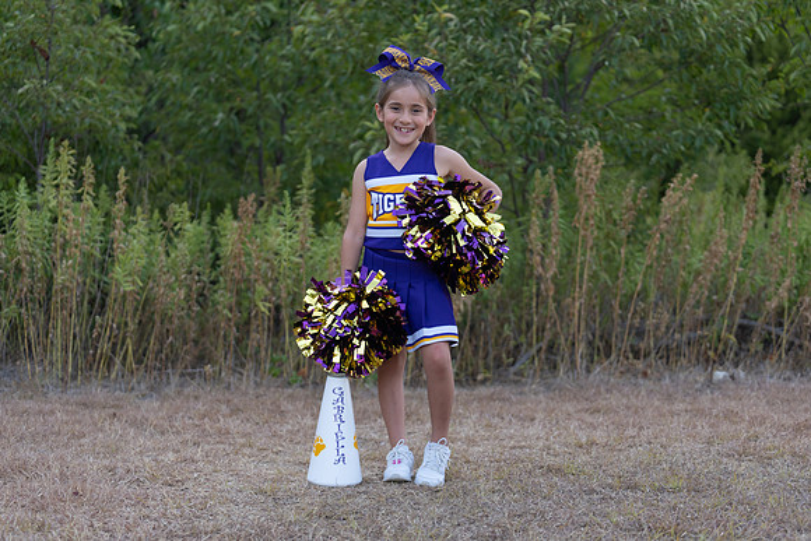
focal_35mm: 70
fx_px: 1577
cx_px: 406
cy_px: 270
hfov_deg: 28.8
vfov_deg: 19.5
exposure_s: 1/320
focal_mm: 70
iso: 250
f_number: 2.8
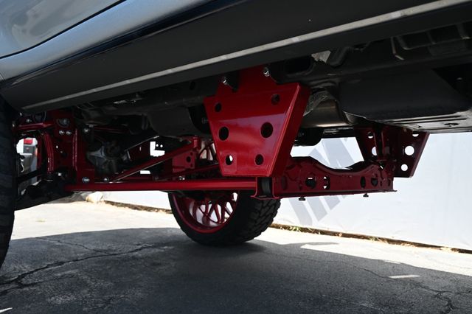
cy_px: 157
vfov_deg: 42.6
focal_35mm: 31
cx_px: 236
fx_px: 403
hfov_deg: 60.7
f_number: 4
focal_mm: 20.5
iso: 200
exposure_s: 1/250
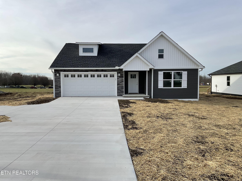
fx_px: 203
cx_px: 121
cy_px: 90
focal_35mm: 29
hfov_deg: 61.7
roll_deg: +0.0
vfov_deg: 48.2
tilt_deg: -3.2
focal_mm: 3
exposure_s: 1/1848
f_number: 1.8
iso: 16
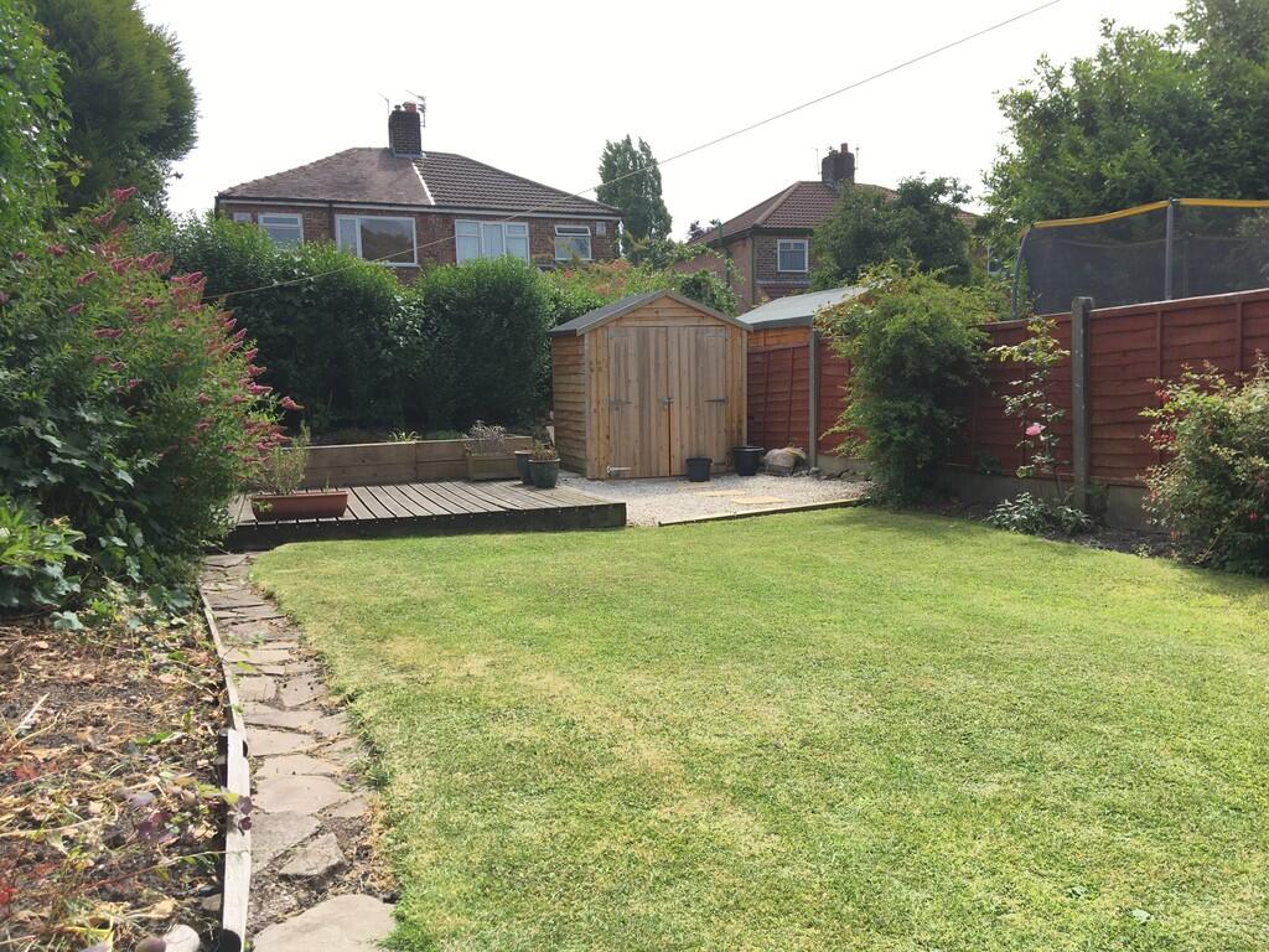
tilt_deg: -4.3
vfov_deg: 48.2
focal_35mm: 29
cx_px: 634
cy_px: 476
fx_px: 1063
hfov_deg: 61.7
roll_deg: +1.9
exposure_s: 1/793
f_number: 2.2
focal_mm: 4.15
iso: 25
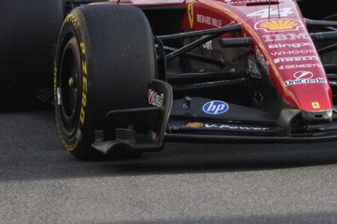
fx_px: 7588
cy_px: -15
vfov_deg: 1.7
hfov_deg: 2.5
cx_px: 269
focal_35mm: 811
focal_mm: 318
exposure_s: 1/1600
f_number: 5.6
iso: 1000
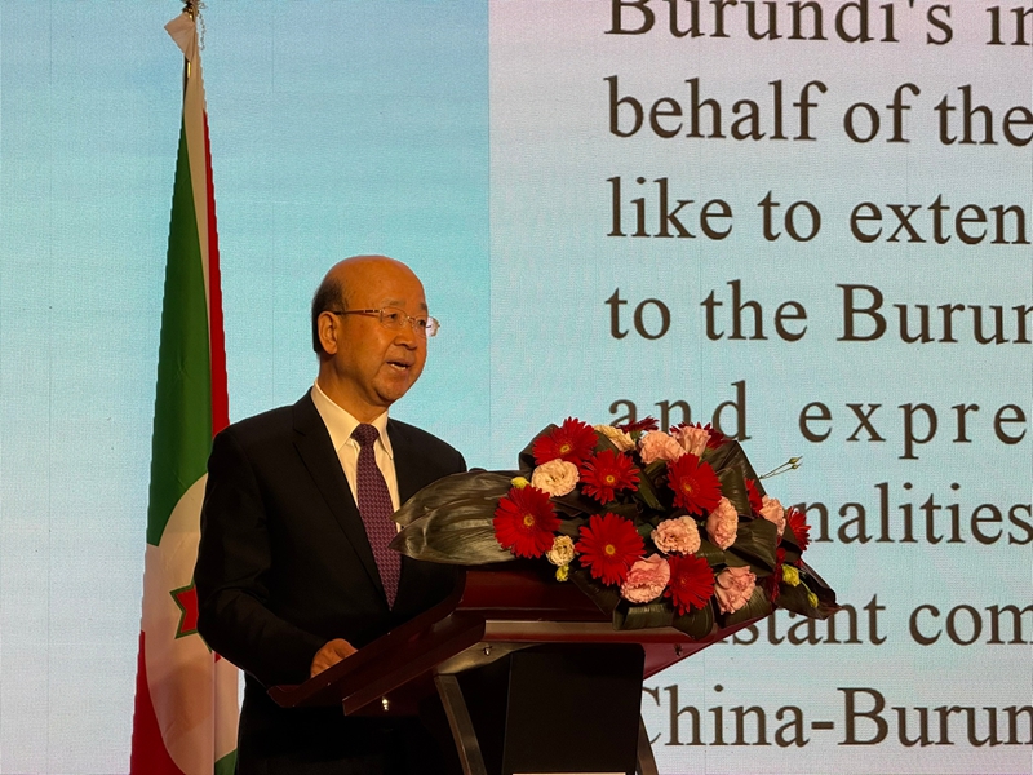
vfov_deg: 12.3
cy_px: 388
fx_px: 3581
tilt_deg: +4.3
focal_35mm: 120
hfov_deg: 16.4
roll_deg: +0.4
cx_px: 516
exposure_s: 1/100
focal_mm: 15.66
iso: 80
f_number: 2.8
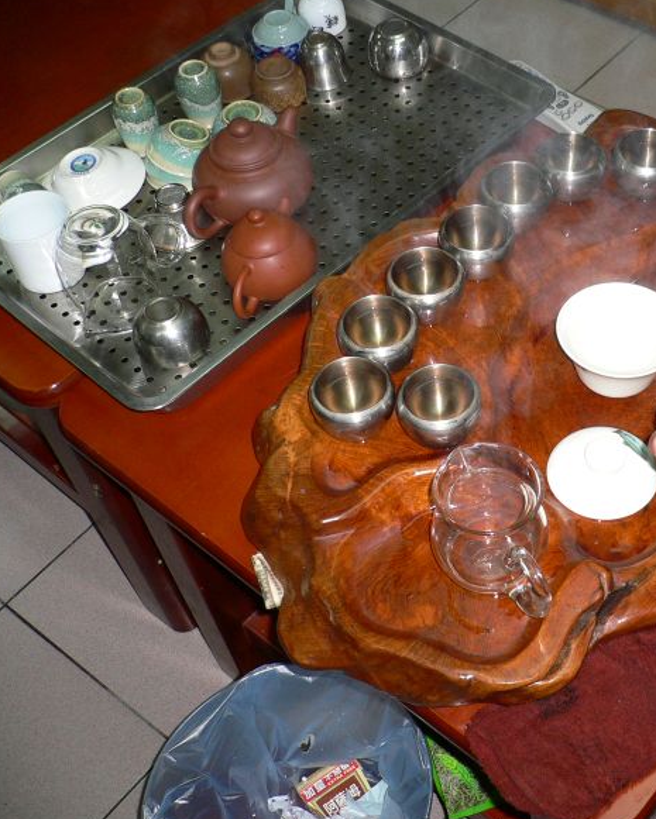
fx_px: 1140
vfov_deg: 39.5
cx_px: 549
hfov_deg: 31.1
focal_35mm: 47
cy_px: 403
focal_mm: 5.8
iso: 100
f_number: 2.8
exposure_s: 1/60
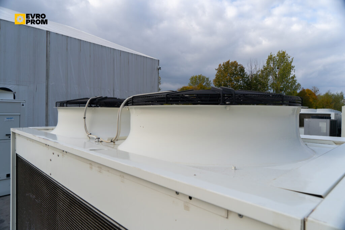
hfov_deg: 73.7
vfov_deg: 53.1
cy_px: 115
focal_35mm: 24
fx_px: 230
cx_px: 172
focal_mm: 24
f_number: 8
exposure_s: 1/640
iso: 250
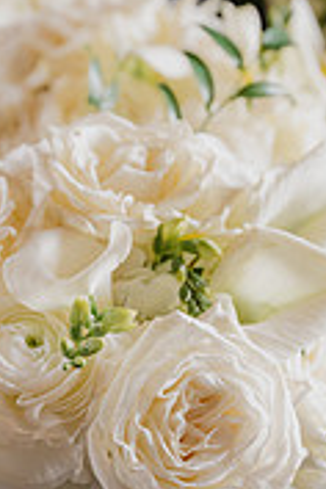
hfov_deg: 8.3
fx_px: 2241
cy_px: 384
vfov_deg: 12.4
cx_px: 105
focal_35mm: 165
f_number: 4
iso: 1250
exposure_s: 1/100
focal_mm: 65
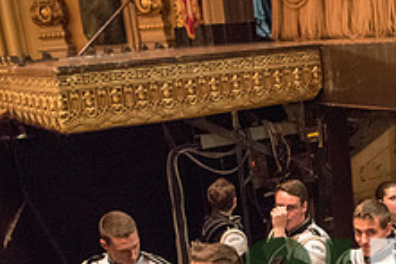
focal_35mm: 63
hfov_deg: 30.1
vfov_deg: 20.1
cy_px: 322
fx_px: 692
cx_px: 380
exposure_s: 1/25
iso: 4000
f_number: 2.8
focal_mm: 24
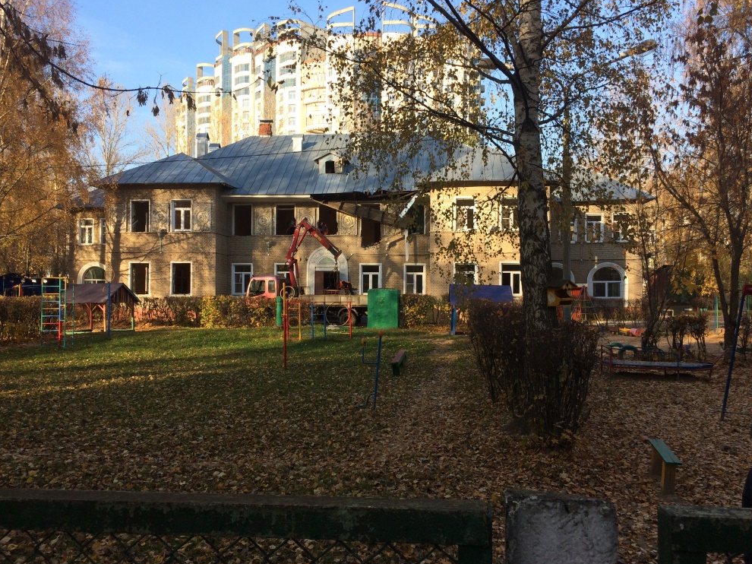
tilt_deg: -2.1
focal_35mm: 30
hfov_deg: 60.0
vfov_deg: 46.8
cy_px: 284
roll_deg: +0.7
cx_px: 364
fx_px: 652
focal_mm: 4.15
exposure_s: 1/578
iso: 32
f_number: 2.2
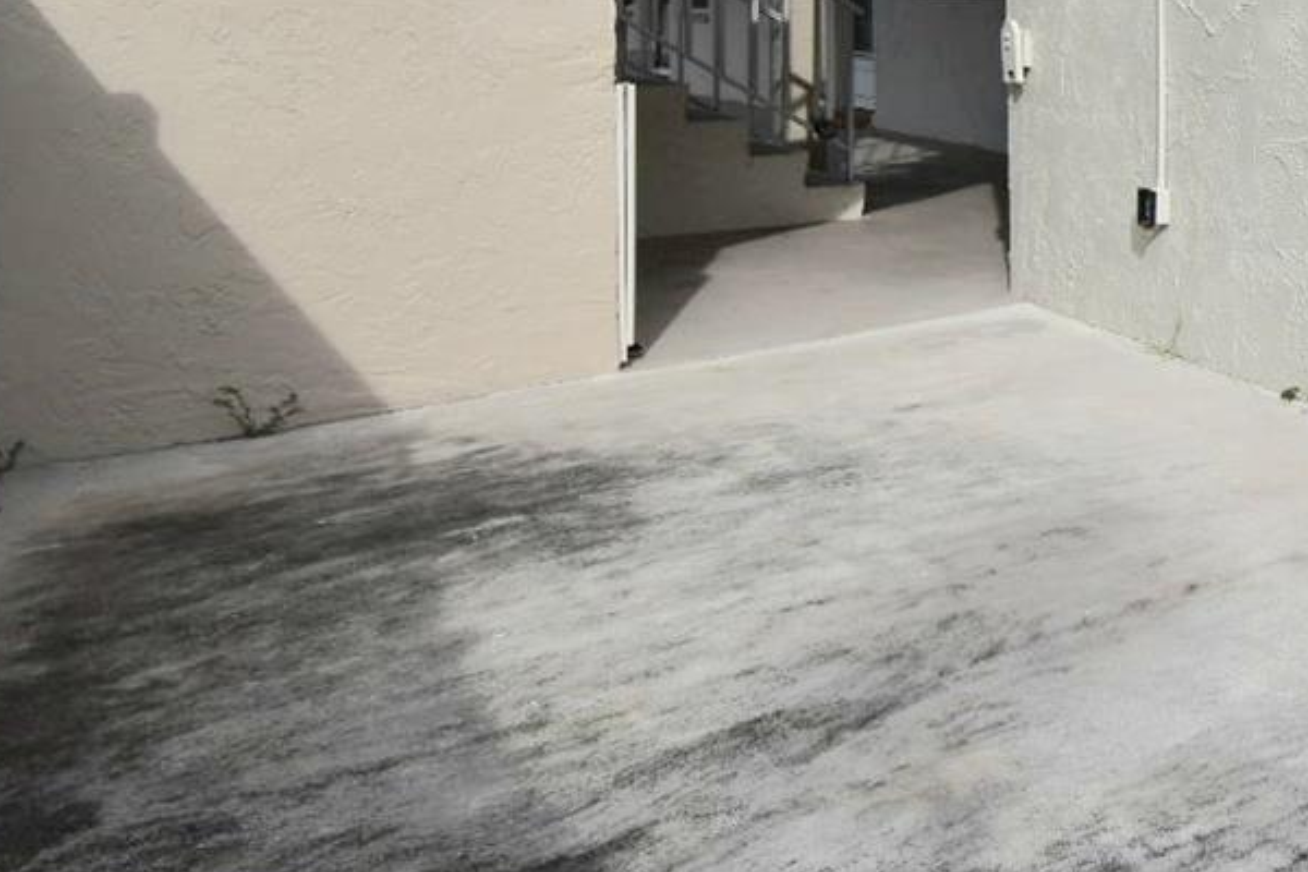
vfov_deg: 31.0
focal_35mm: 40
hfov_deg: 36.2
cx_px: 1609
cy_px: 0
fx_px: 1453
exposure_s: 1/400
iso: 200
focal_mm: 10
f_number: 10
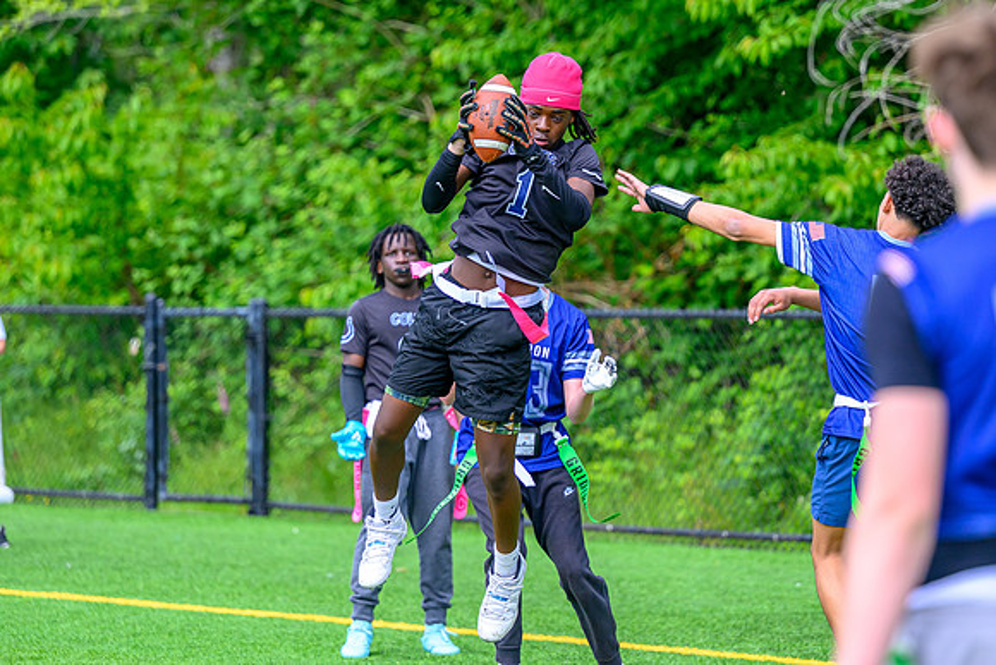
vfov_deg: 6.5
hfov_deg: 9.8
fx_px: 5838
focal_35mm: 211
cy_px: 193
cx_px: 510
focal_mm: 145
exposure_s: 1/2000
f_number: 2.8
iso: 360
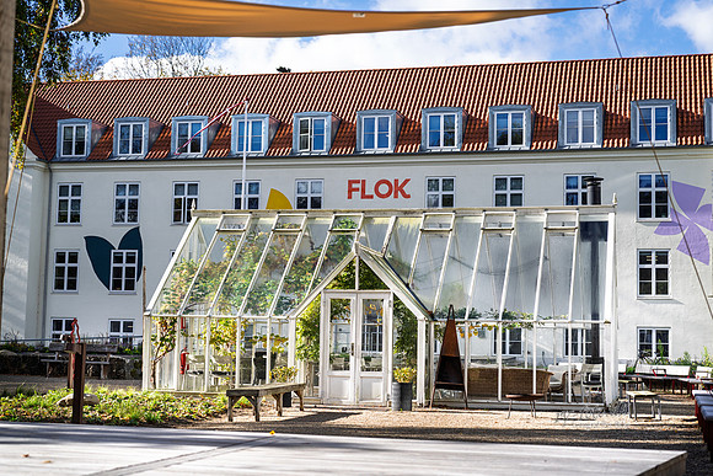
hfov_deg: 36.2
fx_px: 1090
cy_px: 238
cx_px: 356
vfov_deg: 24.6
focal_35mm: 55
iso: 64
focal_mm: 53
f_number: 2.8
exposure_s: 1/1000
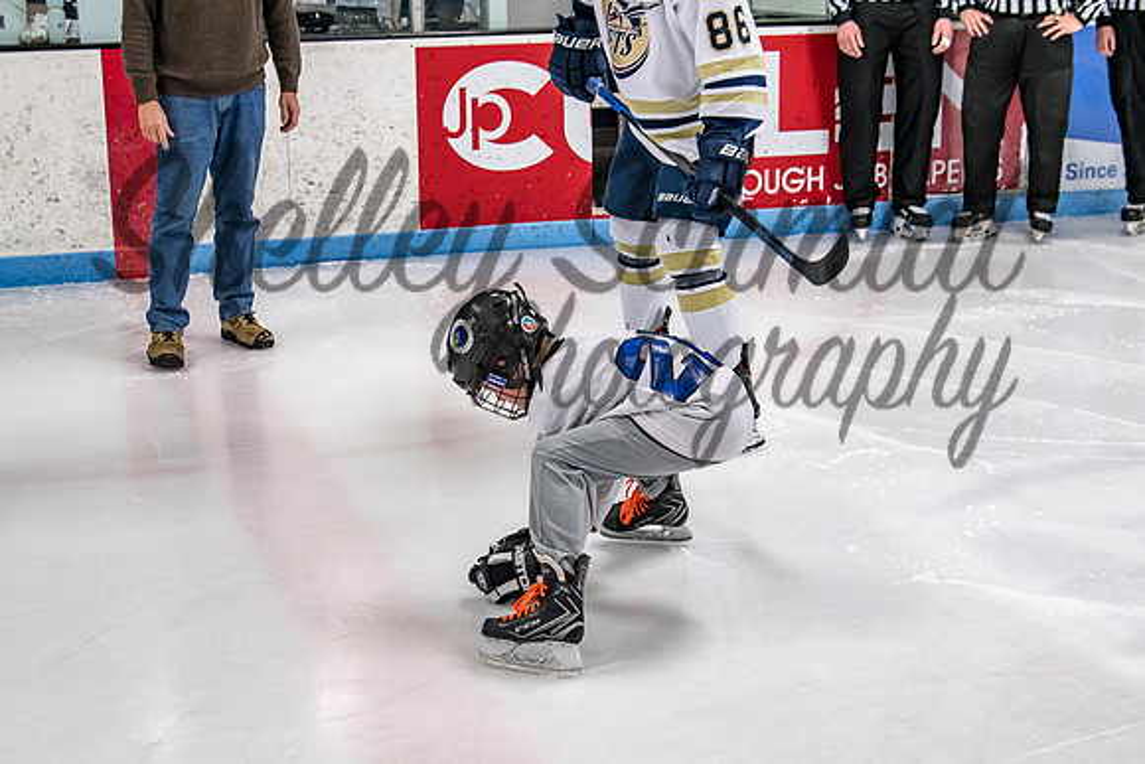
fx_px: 2004
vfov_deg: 21.6
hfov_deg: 31.9
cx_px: 572
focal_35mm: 63
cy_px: 382
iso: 1250
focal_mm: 42
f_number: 4.5
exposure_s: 1/250
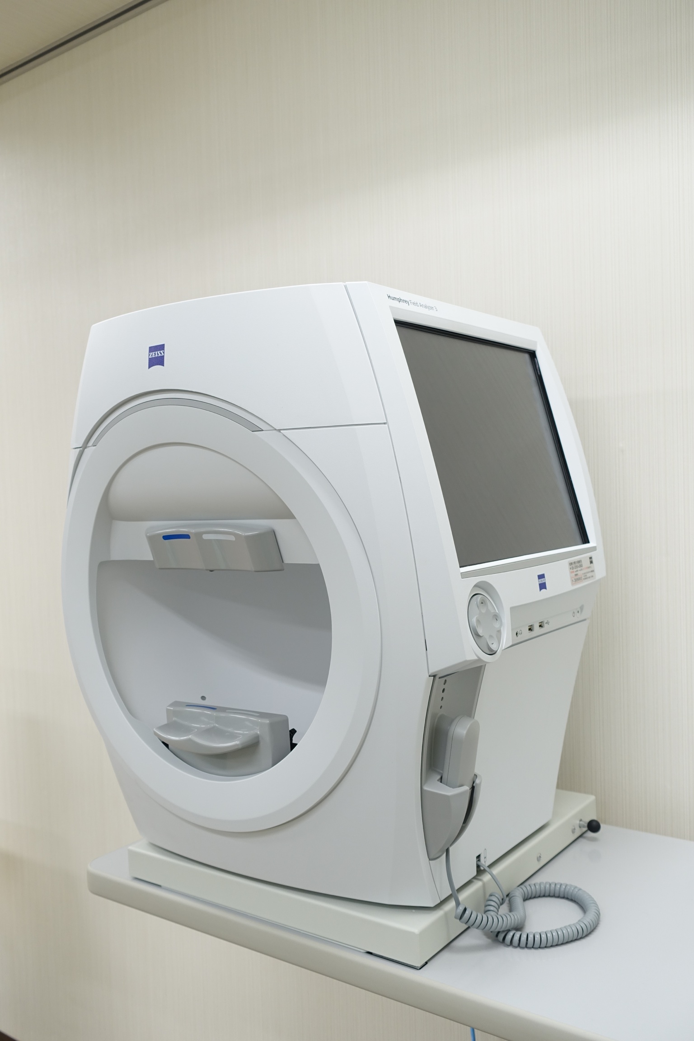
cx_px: 347
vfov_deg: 58.7
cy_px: 520
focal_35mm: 32
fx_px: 925
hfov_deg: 41.1
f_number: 3.2
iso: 125
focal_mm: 11.69
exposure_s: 1/40
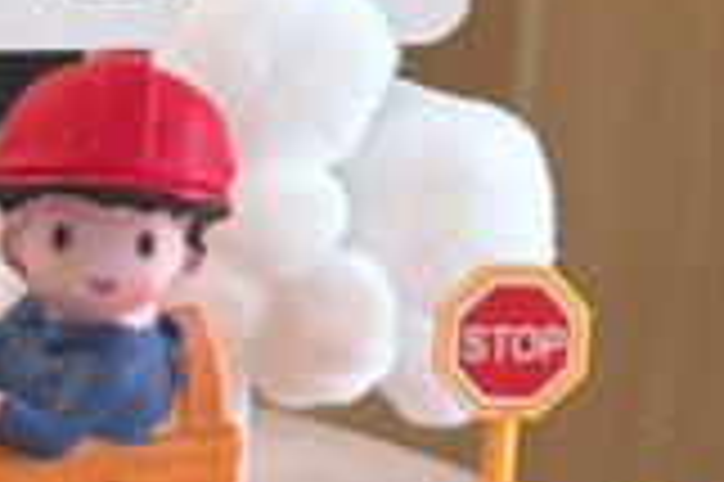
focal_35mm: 318
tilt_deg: -20.9
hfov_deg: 6.5
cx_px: -9
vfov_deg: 4.3
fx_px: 6389
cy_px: 590
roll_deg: -3.7
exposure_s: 1/50
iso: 200
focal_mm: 6.86
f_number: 1.78
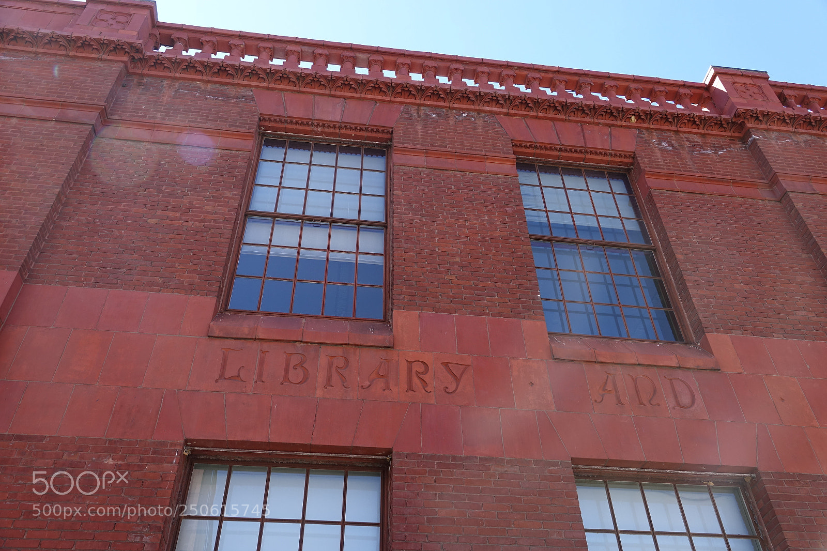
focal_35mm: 29
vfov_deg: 44.9
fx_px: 666
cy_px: 276
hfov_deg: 63.7
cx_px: 414
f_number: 3.2
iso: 100
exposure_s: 1/250
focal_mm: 10.8
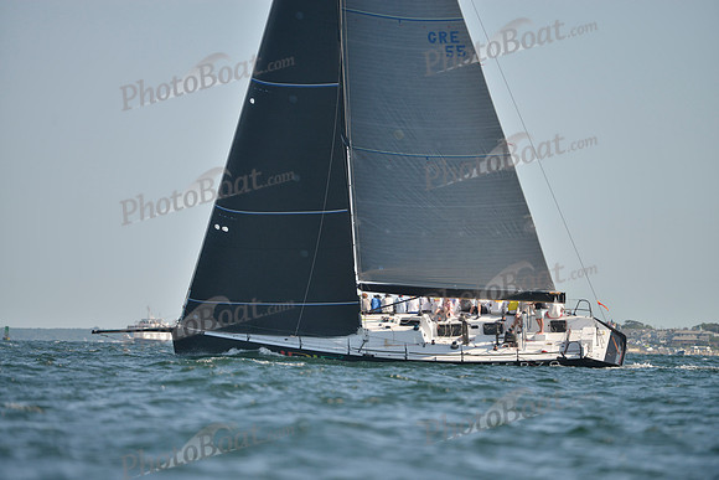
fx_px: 7990
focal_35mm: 400
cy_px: 240
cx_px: 360
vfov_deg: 3.4
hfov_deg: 5.2
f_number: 4
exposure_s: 1/2000
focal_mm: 400
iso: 280
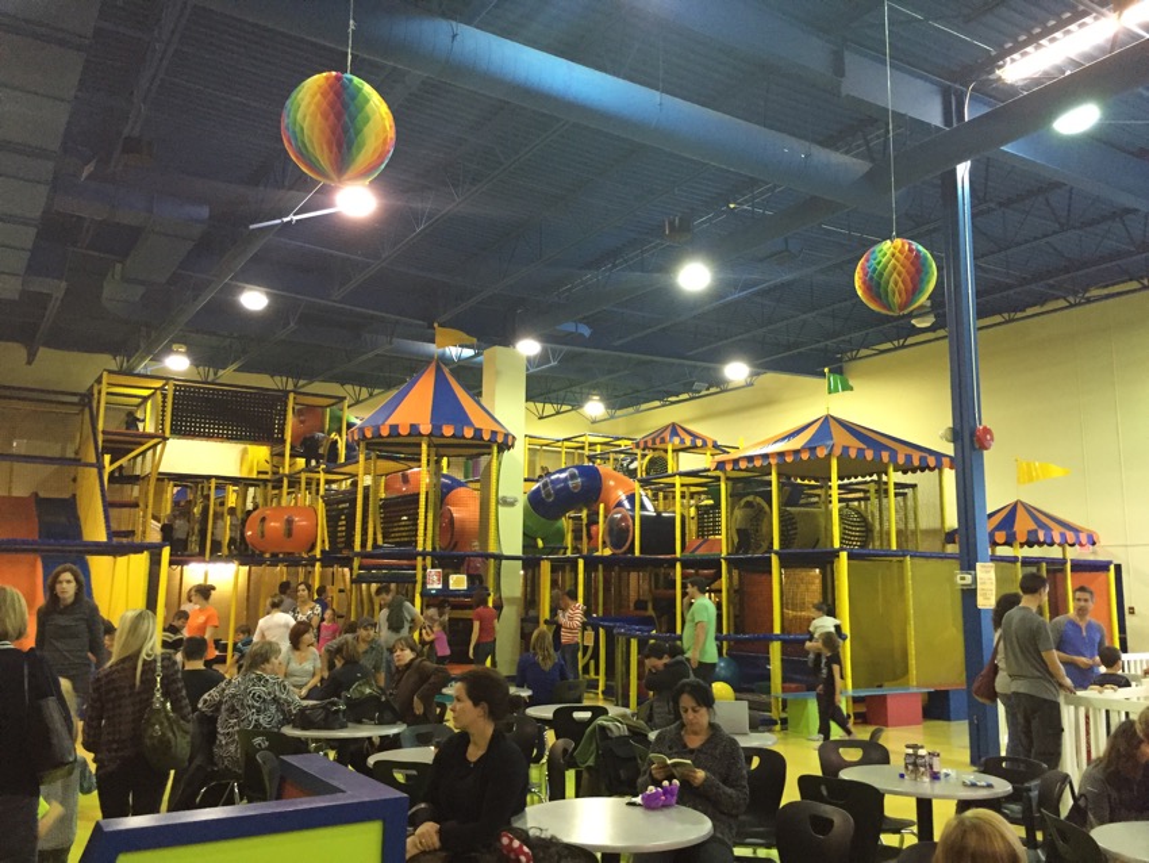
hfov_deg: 61.6
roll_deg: -1.3
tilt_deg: +7.8
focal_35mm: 29
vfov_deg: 48.2
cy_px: 432
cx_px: 574
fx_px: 963
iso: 250
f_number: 2.2
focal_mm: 4.15
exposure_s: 1/30
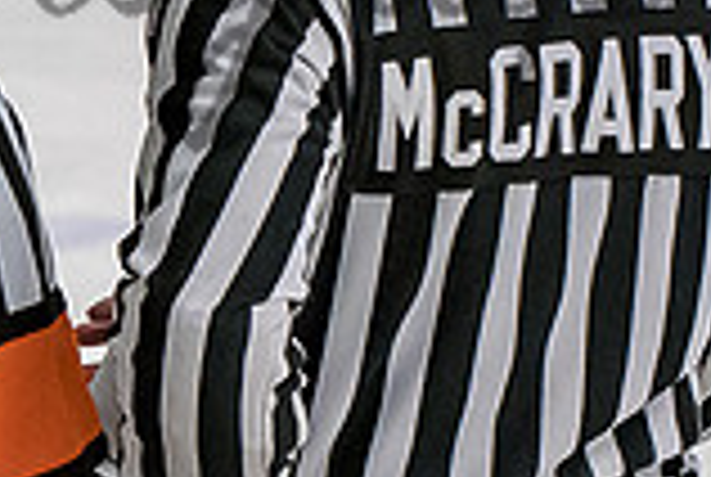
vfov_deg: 1.8
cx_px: 20
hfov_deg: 2.6
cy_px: -115
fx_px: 15513
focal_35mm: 784
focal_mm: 95
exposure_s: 1/800
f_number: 4
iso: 2500
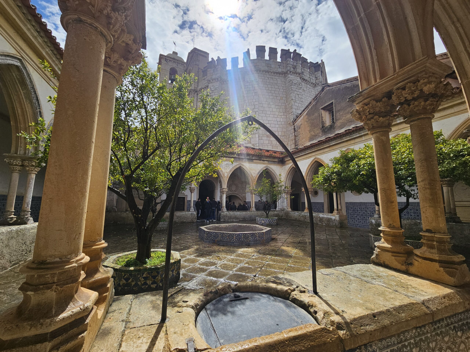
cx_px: 235
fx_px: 177
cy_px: 176
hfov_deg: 106.2
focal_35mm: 13
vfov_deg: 89.9
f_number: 2.2
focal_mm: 2.2
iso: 50
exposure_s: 1/3502
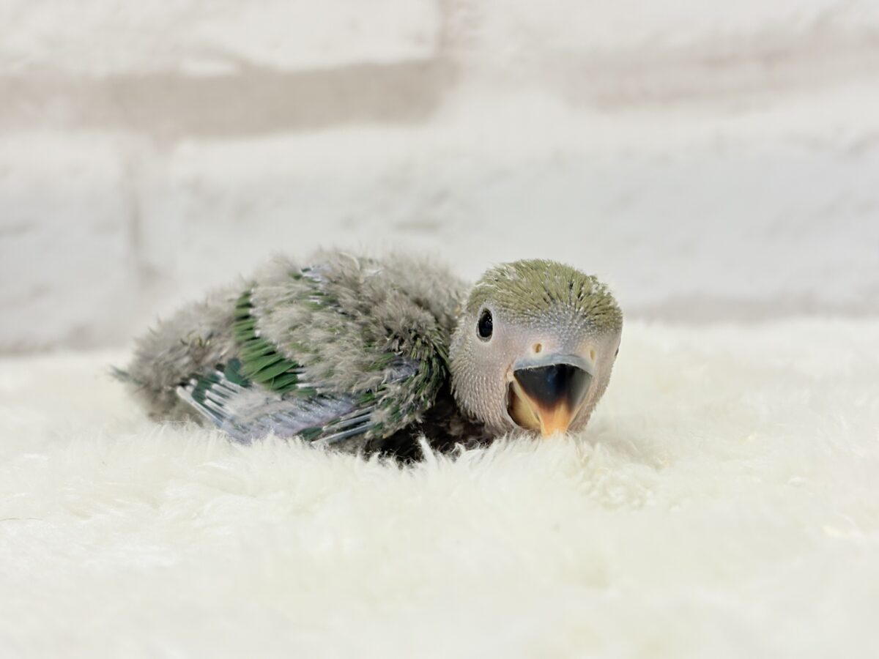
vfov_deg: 28.0
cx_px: 440
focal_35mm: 52
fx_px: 1320
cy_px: 330
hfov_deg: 36.8
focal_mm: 5.96
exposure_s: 1/100
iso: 80
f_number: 1.6
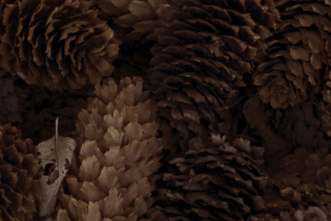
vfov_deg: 3.8
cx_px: -84
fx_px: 3338
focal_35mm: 363
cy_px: 305
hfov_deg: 5.6
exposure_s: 1/4000
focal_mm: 35
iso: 800
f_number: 2.2
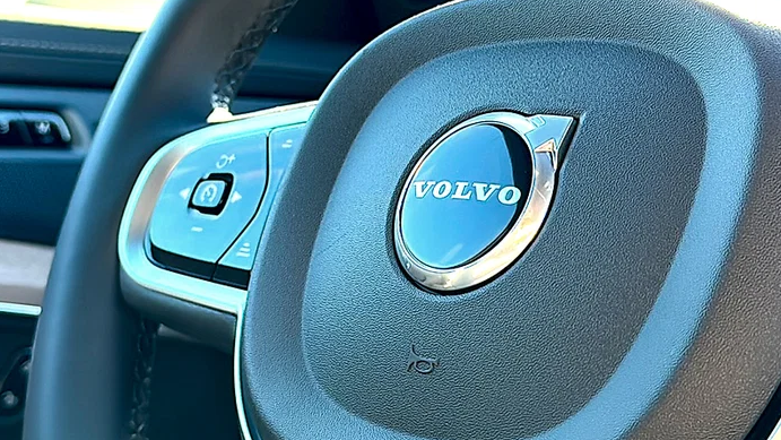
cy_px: 205
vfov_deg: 22.6
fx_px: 1098
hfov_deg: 39.2
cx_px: 393
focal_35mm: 53
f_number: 1.78
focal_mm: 6.86
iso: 100
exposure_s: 1/191
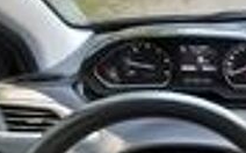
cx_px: 253
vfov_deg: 20.9
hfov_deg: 31.2
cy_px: 148
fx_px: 402
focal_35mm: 60
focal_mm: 4.6
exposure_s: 1/50
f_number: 2
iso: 125
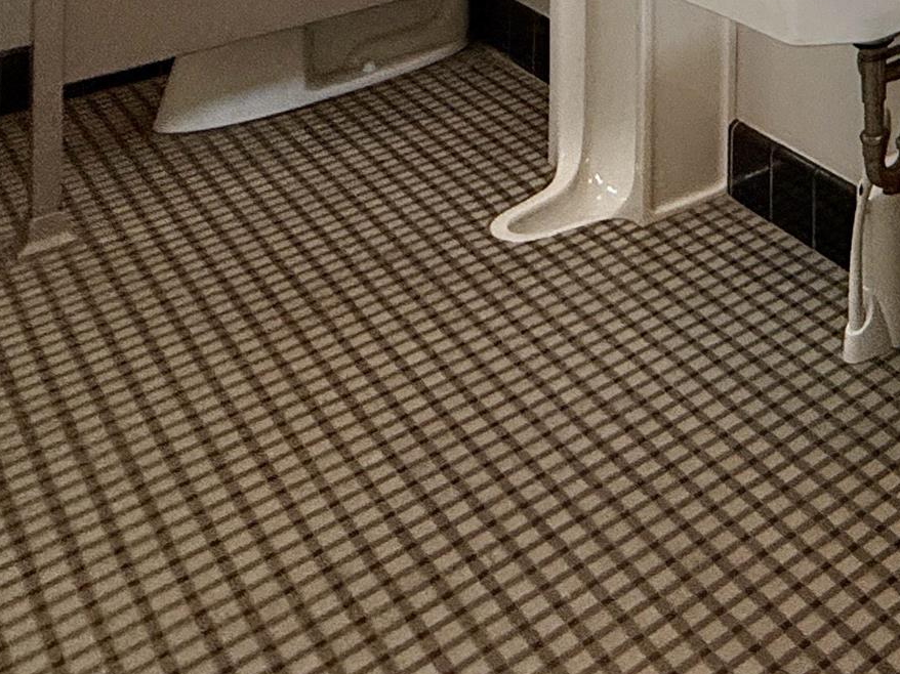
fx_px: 1274
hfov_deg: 29.9
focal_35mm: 49
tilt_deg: +1.2
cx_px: 1208
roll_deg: +0.7
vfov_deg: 21.4
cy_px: -492
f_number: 2.2
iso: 160
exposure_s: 1/120
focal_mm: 2.22
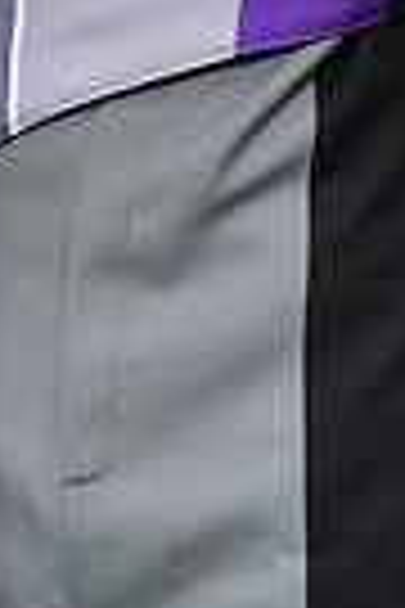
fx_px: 13769
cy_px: -468
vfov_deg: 2.5
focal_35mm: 816
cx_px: 97
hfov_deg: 1.7
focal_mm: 190
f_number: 5
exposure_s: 1/250
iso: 500
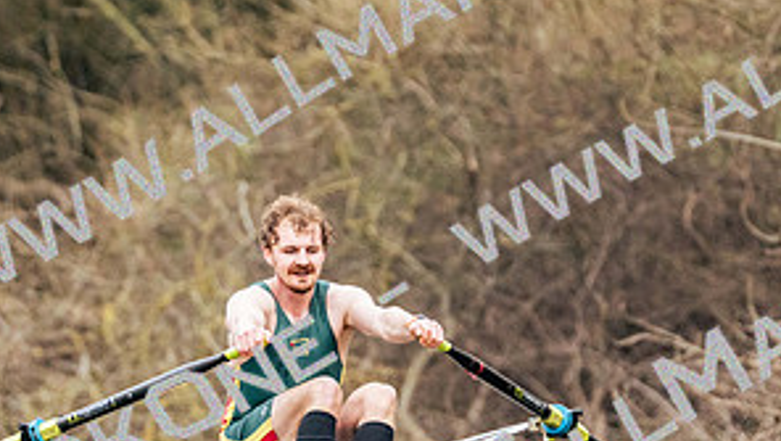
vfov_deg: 1.2
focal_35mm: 1050
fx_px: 21760
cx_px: 259
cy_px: 308
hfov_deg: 2.1
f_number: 6.3
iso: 5000
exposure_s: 1/1600
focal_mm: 512
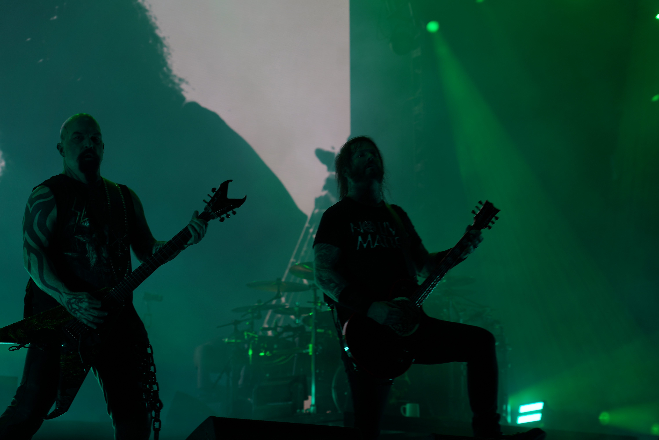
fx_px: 1538
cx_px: 330
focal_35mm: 84
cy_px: 220
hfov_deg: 24.2
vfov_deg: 16.3
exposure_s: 1/160
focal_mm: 84
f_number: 4.5
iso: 100
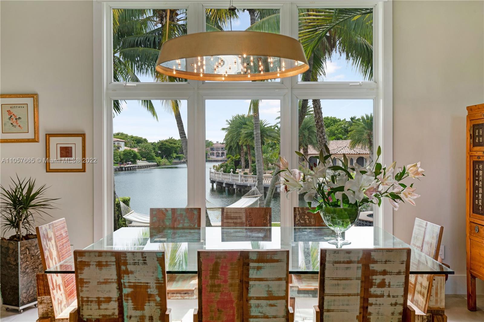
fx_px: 470
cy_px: 161
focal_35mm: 35
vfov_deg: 37.8
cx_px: 242
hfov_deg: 54.4
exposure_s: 1/4
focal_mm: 35
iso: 100
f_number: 13
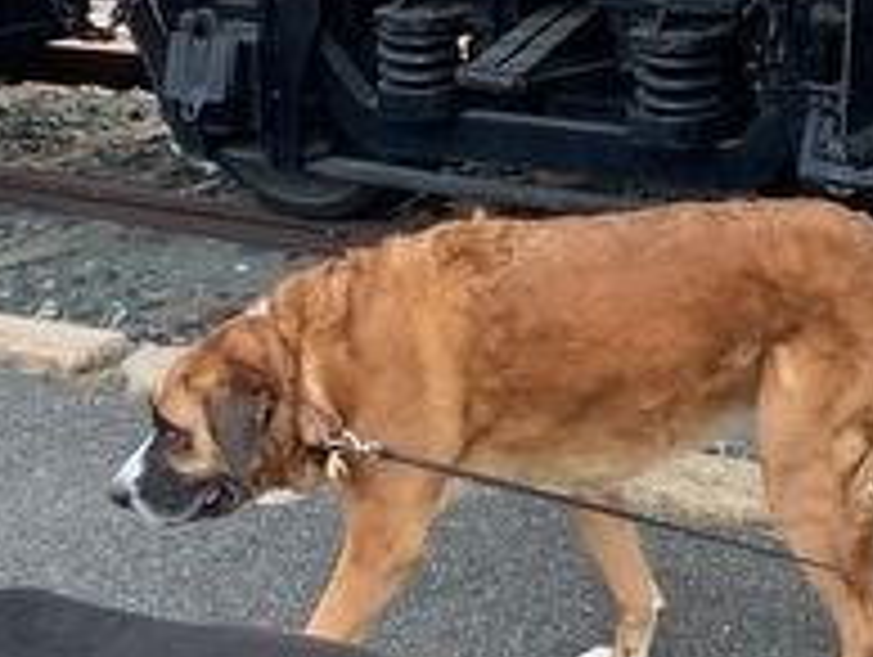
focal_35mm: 107
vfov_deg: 13.3
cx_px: 603
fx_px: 2702
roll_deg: -0.7
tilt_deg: -7.5
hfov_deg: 18.3
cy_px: -225
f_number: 1.8
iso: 25
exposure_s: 1/200
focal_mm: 4.25
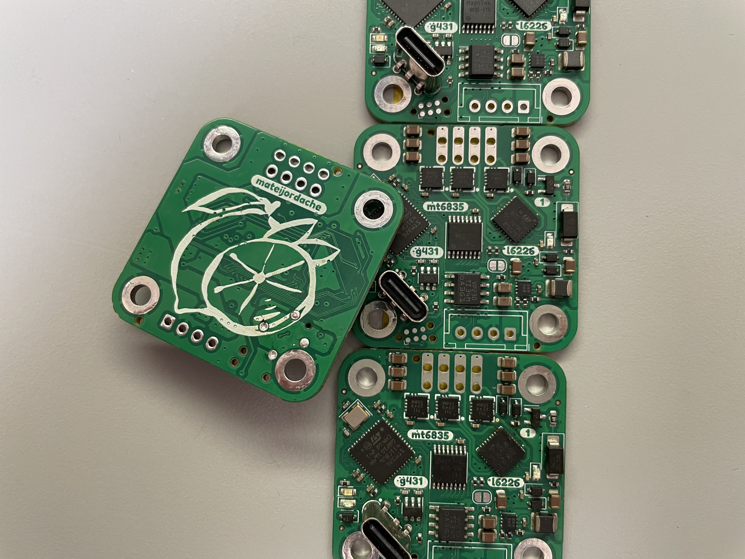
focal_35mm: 26
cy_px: 280
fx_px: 560
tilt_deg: -87.6
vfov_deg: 53.1
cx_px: 372
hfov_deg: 67.3
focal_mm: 4.2
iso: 160
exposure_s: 1/60
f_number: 1.6
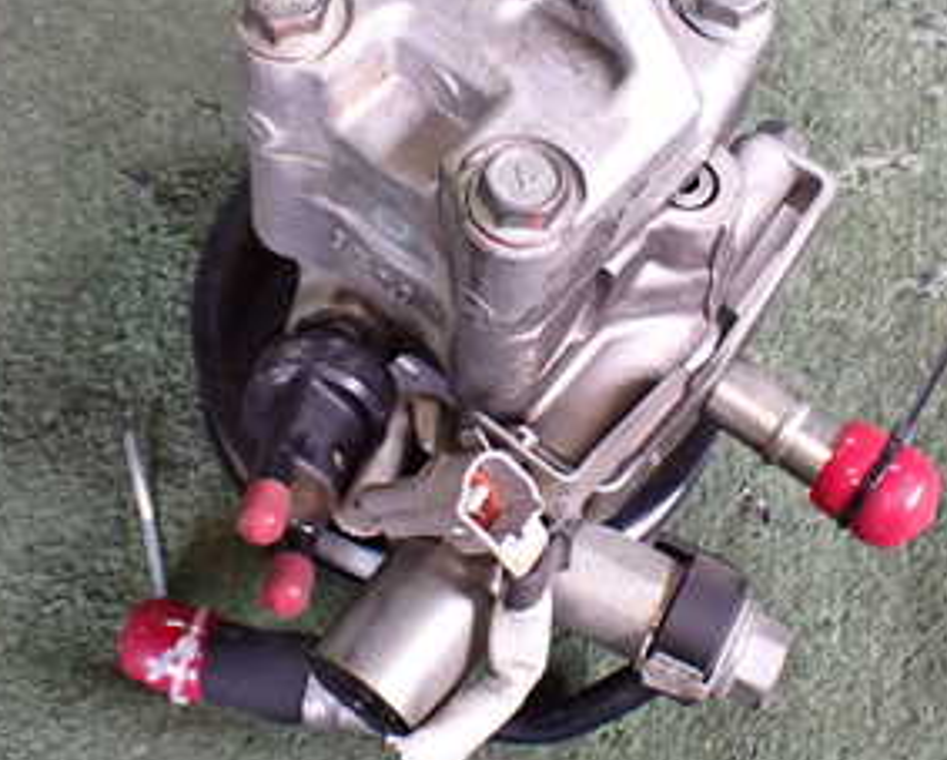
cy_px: 254
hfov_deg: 30.4
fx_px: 1740
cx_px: 529
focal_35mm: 62
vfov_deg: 24.5
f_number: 2.3
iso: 500
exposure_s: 1/125
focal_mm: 5.4
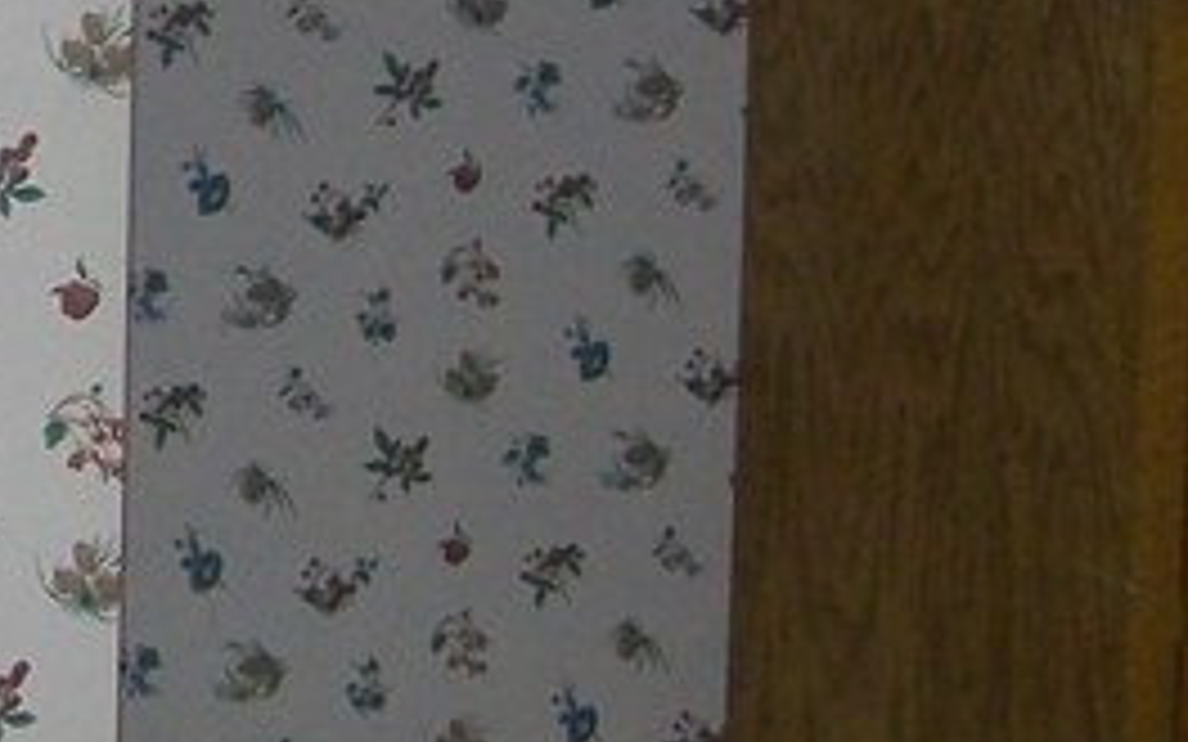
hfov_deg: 13.5
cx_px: -896
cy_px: -504
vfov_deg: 9.0
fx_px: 4533
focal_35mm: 140
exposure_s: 1/60
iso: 160
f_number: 2.7
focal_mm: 6.1
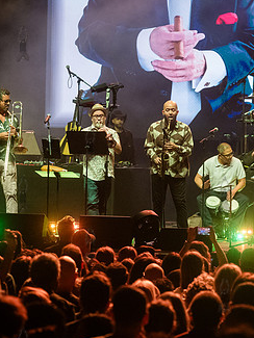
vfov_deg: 9.2
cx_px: 224
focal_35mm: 216
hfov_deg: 6.9
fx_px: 2112
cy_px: 194
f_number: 4.5
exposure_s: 1/800
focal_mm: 125
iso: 6400
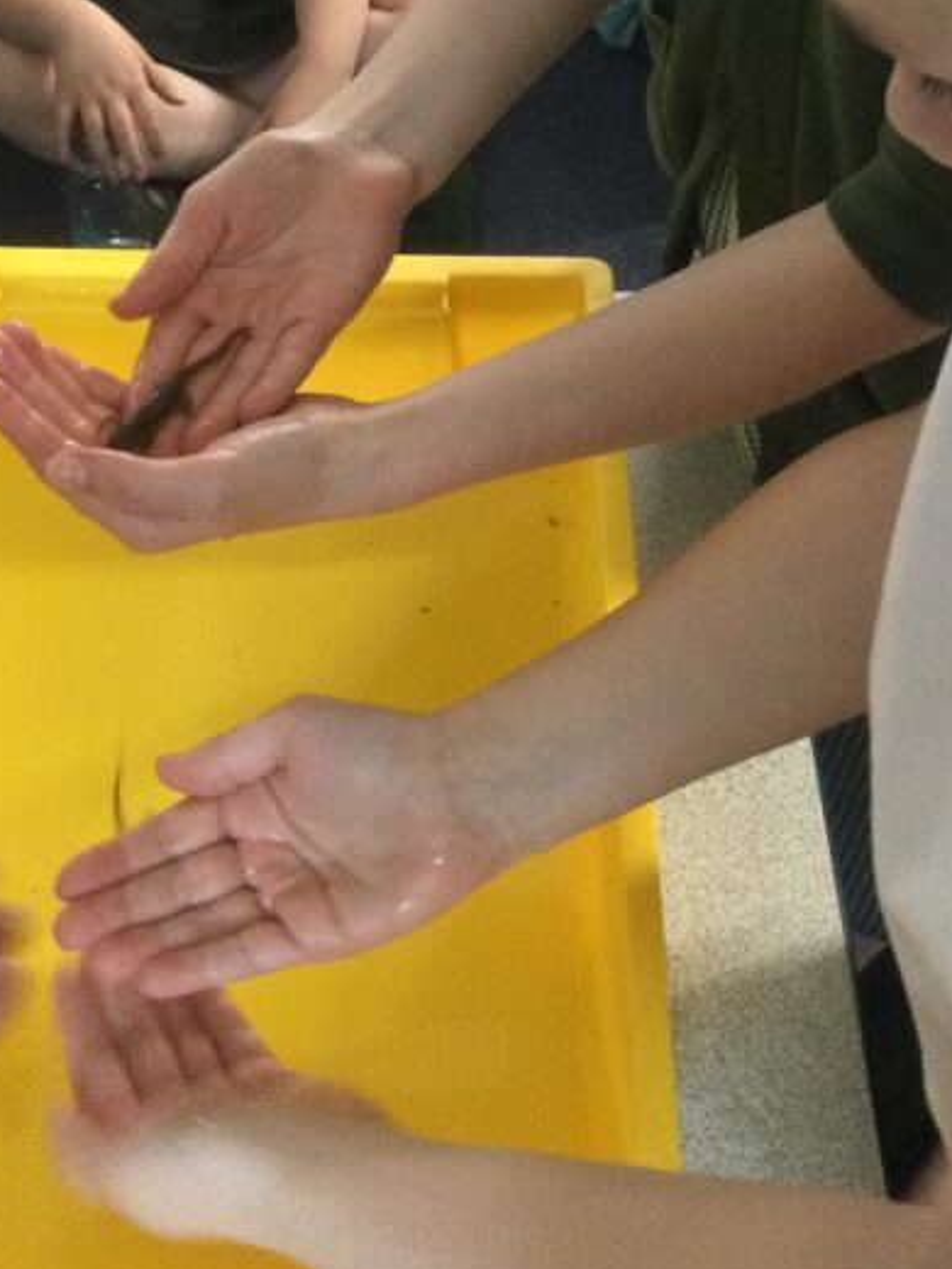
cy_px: 190
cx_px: 491
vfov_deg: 30.6
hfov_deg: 24.0
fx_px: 2237
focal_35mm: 61
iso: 250
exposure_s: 1/17
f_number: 2.4
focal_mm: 3.3
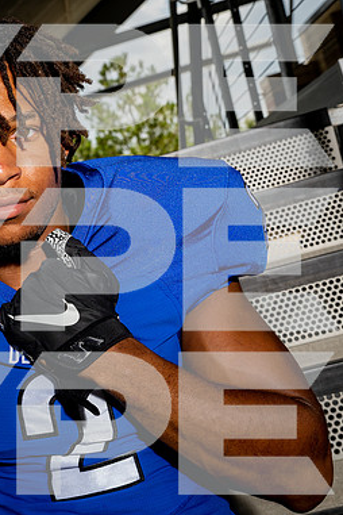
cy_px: 260
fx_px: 957
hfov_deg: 19.7
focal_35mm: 67
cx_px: -5
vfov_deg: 30.1
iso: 100
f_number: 8
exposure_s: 1/250
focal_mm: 44
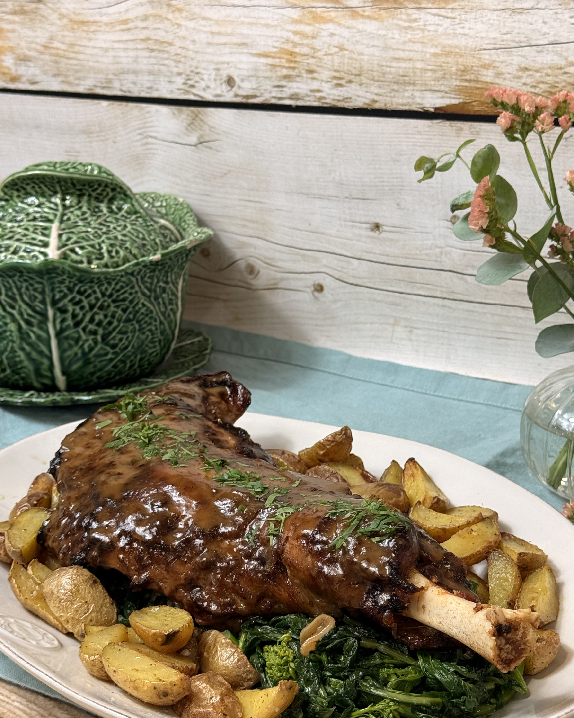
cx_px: 339
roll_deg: -0.7
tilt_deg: -18.3
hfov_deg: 23.8
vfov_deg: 29.6
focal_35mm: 64
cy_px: 371
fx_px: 1359
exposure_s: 1/100
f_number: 1.78
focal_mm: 6.76
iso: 100
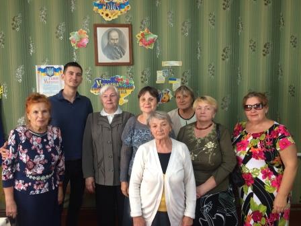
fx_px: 252
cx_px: 150
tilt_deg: -4.8
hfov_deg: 61.7
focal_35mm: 29
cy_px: 113
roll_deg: +2.1
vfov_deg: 48.2
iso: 100
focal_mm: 4.15
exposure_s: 1/33
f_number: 2.2
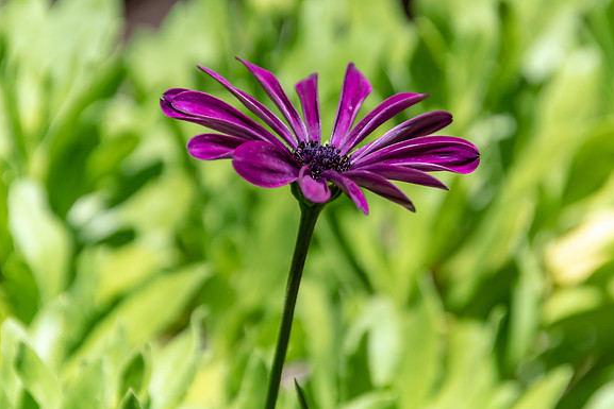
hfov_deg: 2.7
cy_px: 164
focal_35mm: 754
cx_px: 303
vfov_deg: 1.8
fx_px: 12862
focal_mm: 400
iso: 500
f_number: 6.3
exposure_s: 1/1250
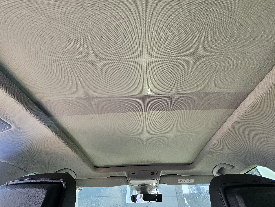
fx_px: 103
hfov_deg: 106.2
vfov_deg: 89.9
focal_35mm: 13
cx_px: 138
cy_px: 104
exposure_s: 1/120
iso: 80
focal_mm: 2.2
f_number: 2.2
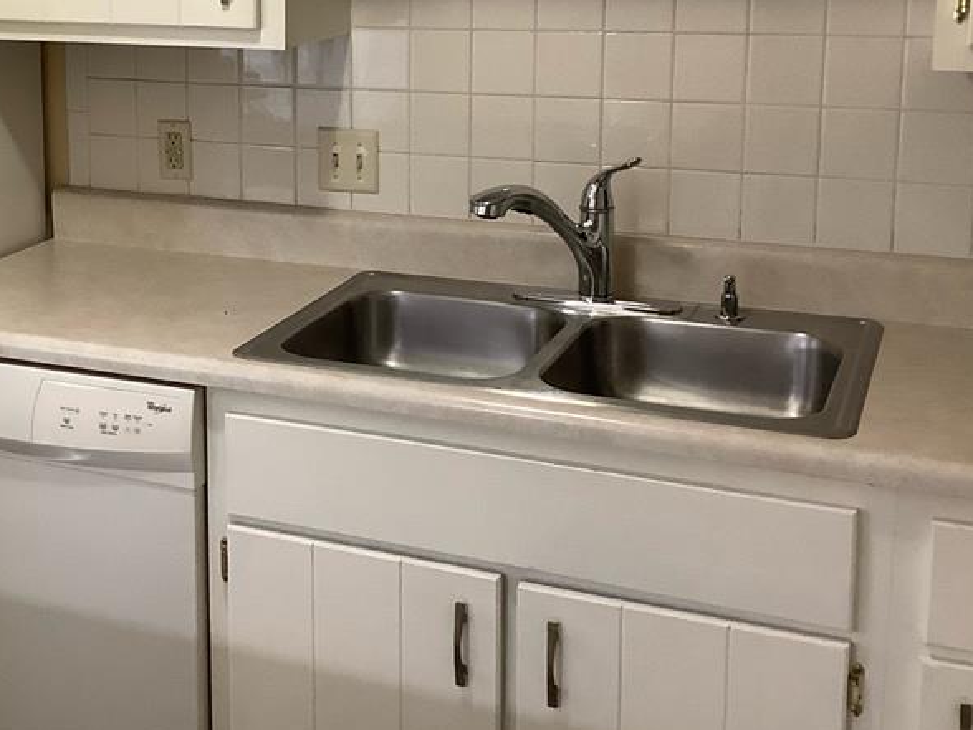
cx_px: 197
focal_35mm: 54
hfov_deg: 34.5
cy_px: 169
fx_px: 1518
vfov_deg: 26.6
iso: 200
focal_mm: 3.3
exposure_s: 1/60
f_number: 2.4
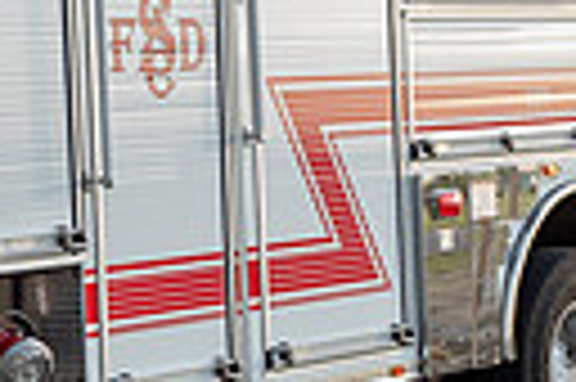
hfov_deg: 15.0
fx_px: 2029
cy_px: 294
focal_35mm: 127
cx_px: -274
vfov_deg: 10.7
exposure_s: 1/60
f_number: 6.3
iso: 160
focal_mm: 28
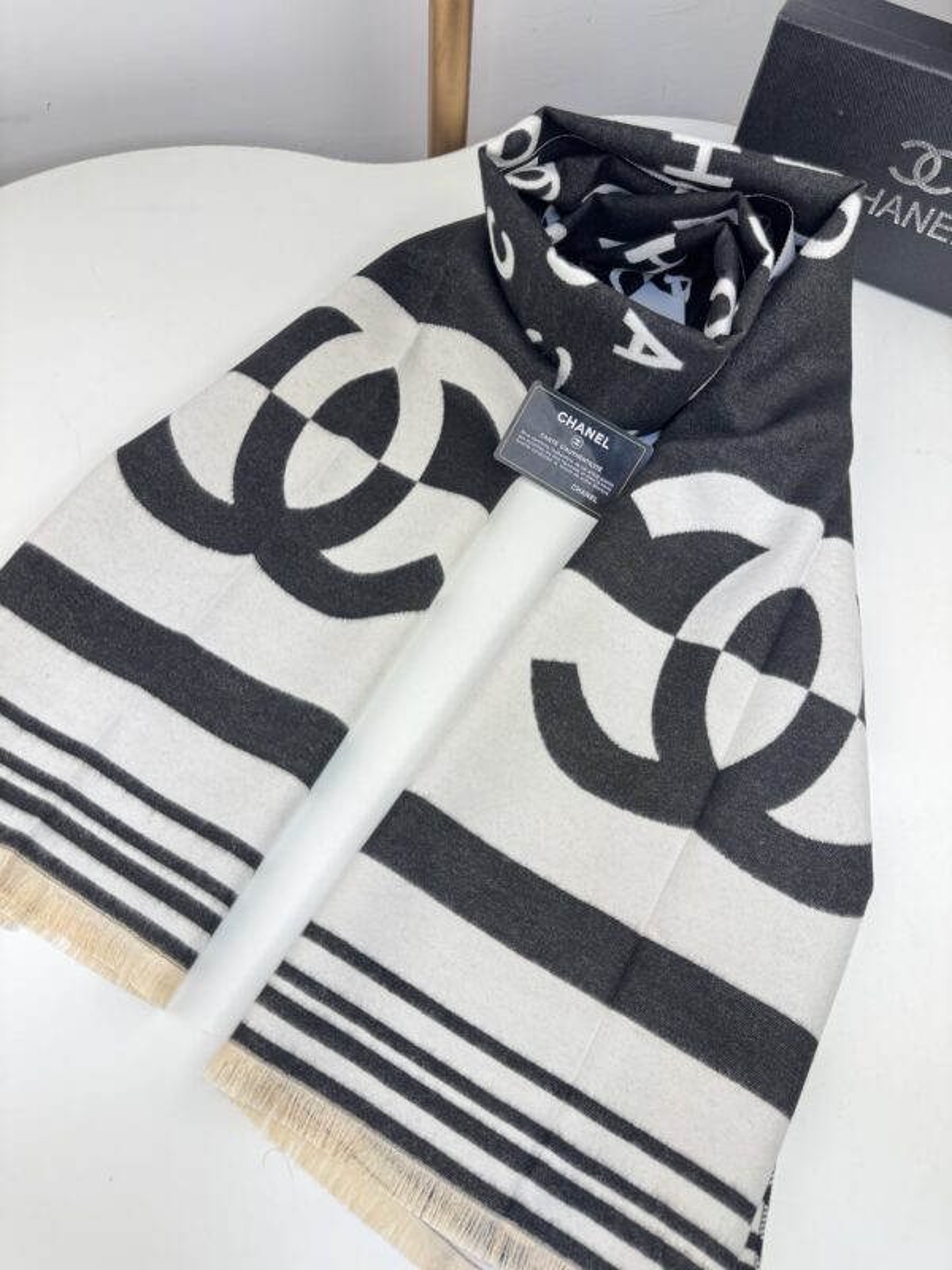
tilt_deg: -64.6
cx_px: 476
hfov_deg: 56.8
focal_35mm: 24
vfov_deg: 71.6
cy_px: 635
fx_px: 880
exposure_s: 1/132
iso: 80
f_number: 1.78
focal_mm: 6.76
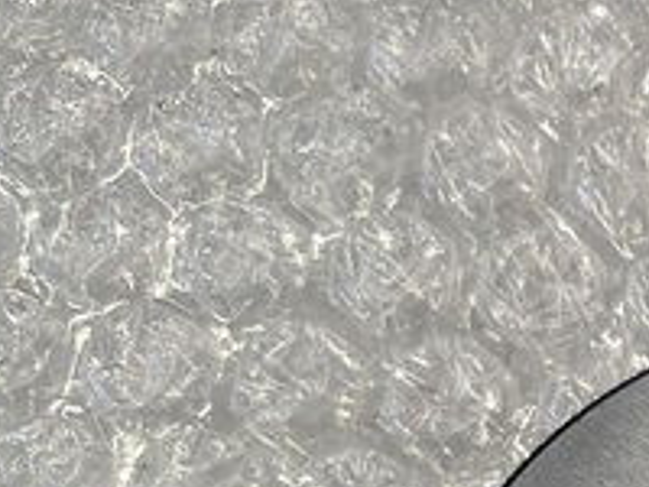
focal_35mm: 80
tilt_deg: -71.5
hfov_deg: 21.6
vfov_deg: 16.5
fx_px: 1500
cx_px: 889
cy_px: 769
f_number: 1.8
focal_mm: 4.25
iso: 50
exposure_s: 1/122
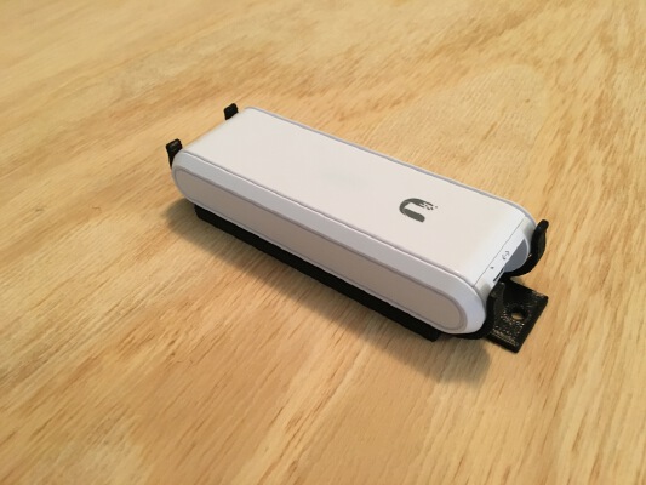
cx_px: 323
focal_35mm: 29
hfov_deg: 61.6
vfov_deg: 48.2
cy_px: 242
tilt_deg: -42.0
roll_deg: +2.8
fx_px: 541
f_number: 2.2
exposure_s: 1/17
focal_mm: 4.15
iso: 200
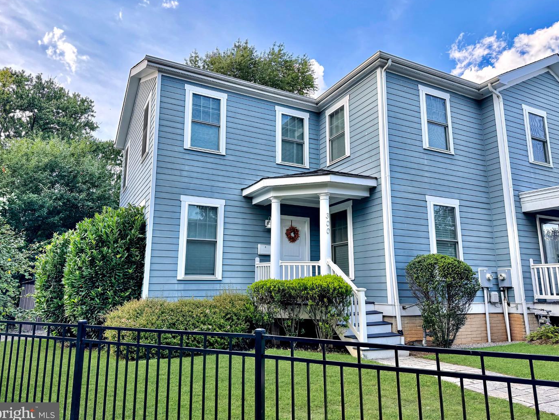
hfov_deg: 69.4
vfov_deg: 54.9
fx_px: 404
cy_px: 207
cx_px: 280
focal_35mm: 25
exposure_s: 1/858
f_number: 1.78
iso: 100
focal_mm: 6.76
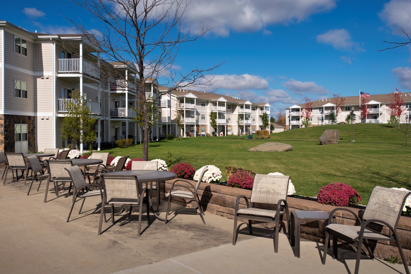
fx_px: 365
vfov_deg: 41.1
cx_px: 206
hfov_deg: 58.7
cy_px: 137
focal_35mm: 32
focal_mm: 32
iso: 100
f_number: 13
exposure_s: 1/125
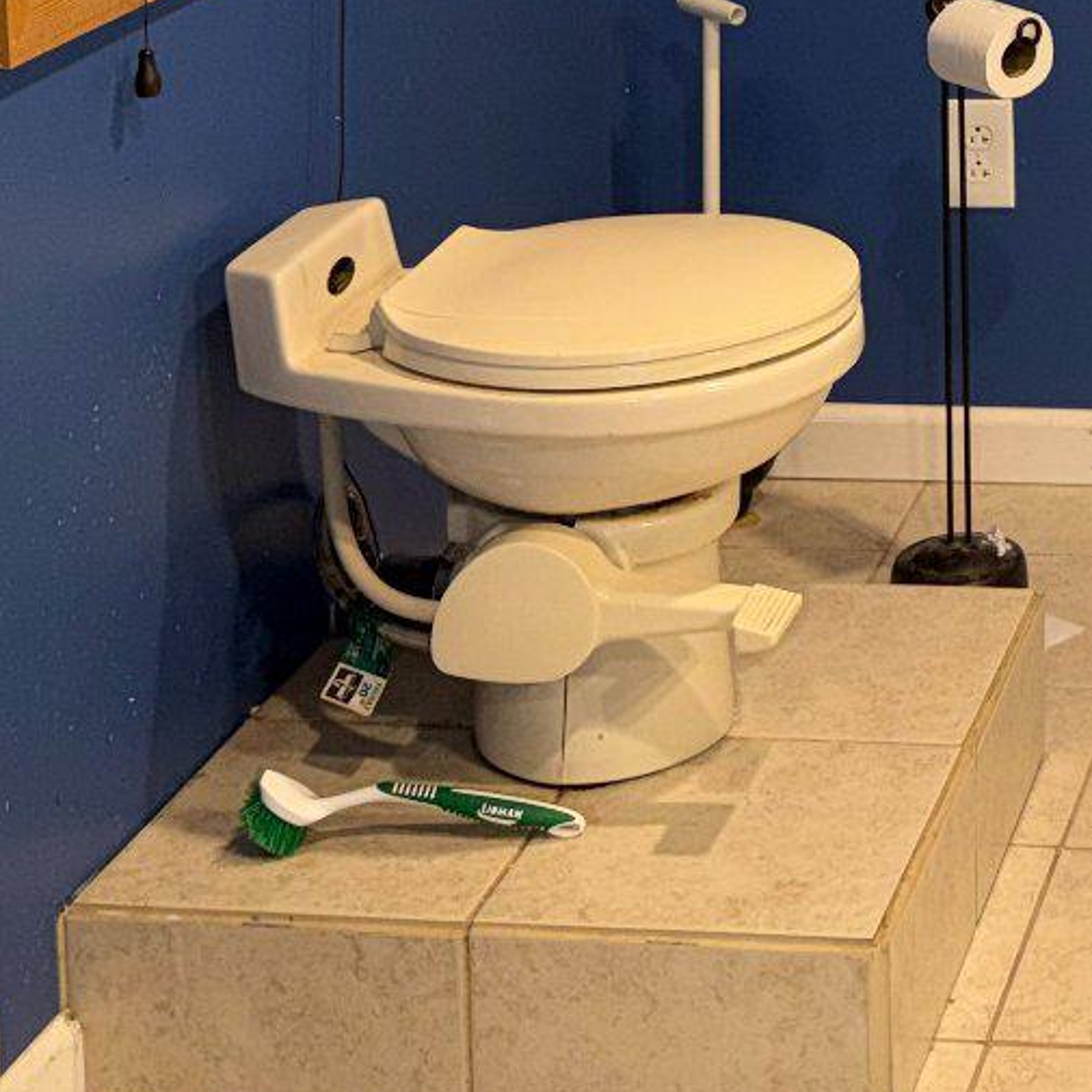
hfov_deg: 18.7
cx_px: 1436
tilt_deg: -5.9
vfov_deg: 18.5
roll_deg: -1.3
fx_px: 3069
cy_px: -404
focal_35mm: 86
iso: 64
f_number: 1.78
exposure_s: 1/24
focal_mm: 6.76
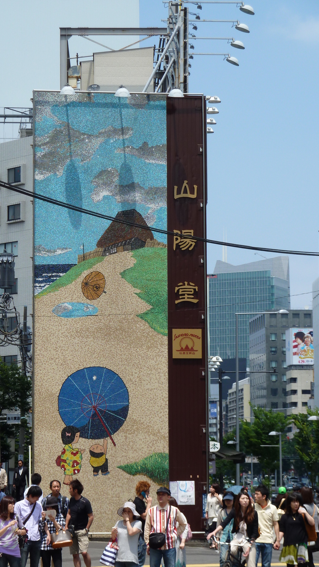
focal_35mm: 105
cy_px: 284
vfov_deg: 20.4
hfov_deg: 11.5
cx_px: 112
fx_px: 1580
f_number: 4.3
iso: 80
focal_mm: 15.8
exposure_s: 1/500
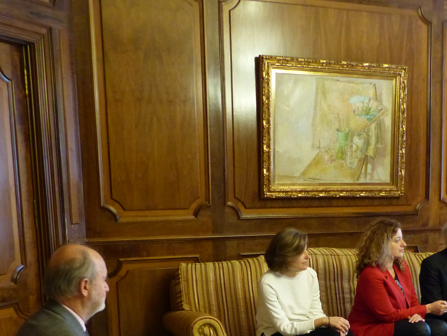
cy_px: 323
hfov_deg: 35.1
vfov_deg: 25.9
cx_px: 309
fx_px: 697
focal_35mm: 54
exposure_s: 1/20
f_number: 2.8
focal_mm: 5
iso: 400
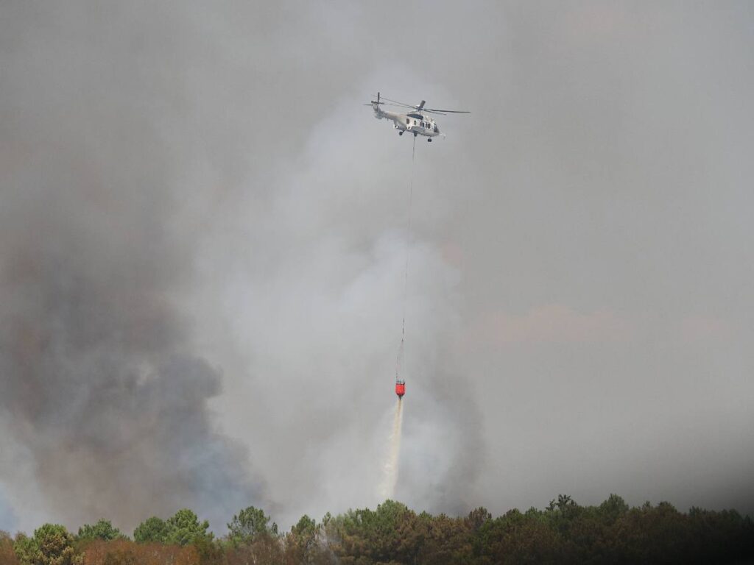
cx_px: 377
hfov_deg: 9.9
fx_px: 4356
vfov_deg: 7.4
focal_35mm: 200
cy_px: 282
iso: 200
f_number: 6.3
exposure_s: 1/1000
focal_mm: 100
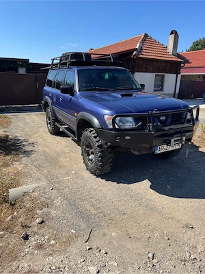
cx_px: 102
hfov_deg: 56.8
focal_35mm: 24
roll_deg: -2.4
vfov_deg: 71.6
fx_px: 190
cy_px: 137
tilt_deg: -16.5
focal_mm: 6.76
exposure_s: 1/4049
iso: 80
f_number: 1.78
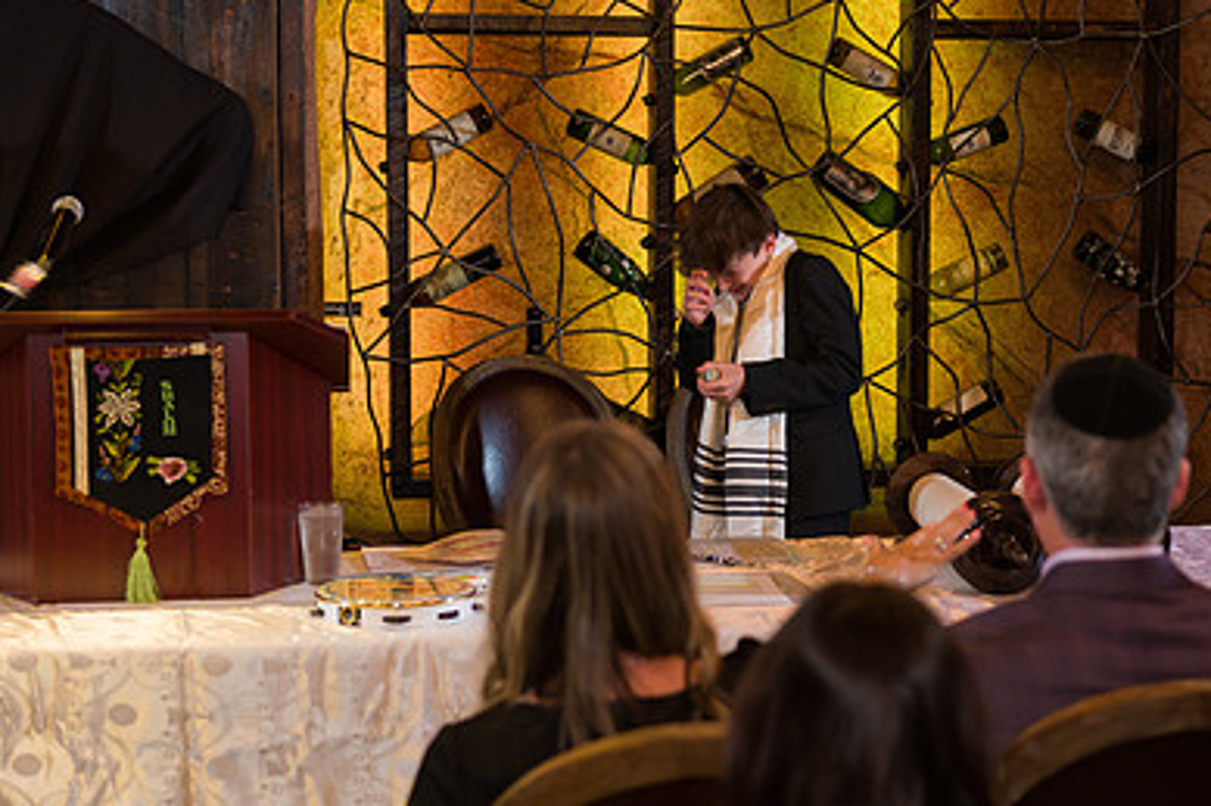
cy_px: 379
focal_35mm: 82
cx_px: 816
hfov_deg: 24.6
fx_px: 2757
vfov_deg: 16.6
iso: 1250
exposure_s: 1/200
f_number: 4
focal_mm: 52
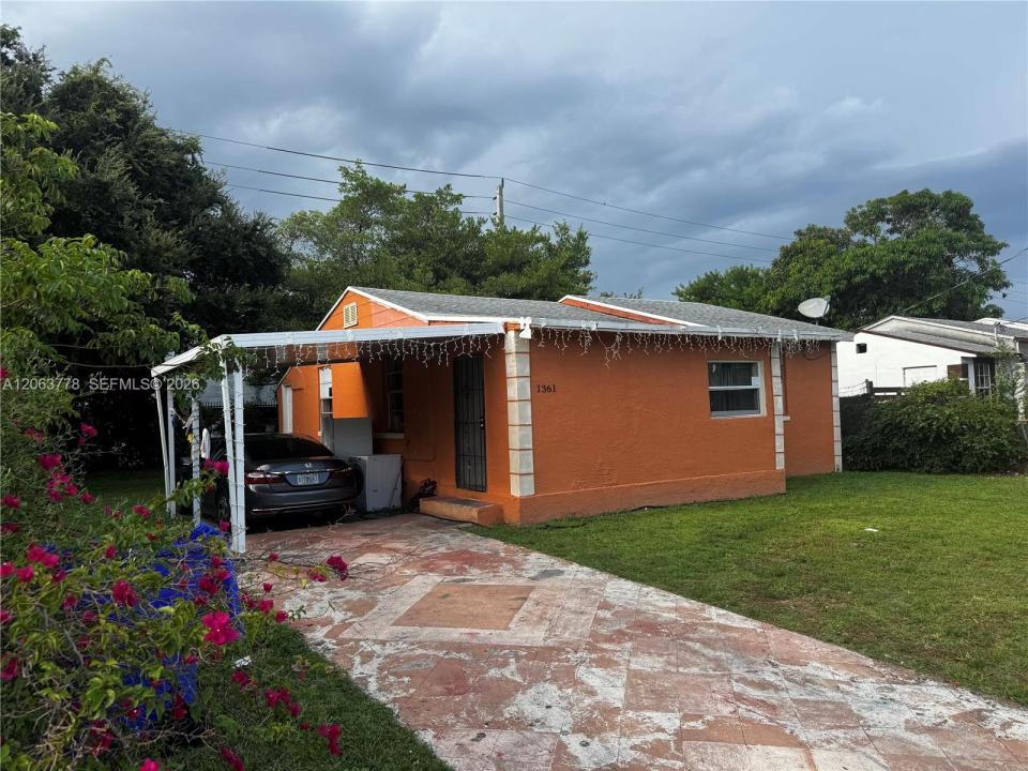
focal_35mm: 24
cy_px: 386
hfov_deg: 71.6
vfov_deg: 56.8
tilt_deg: +0.8
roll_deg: +1.7
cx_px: 514
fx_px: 713
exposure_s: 1/1112
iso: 80
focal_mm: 6.76
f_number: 1.78
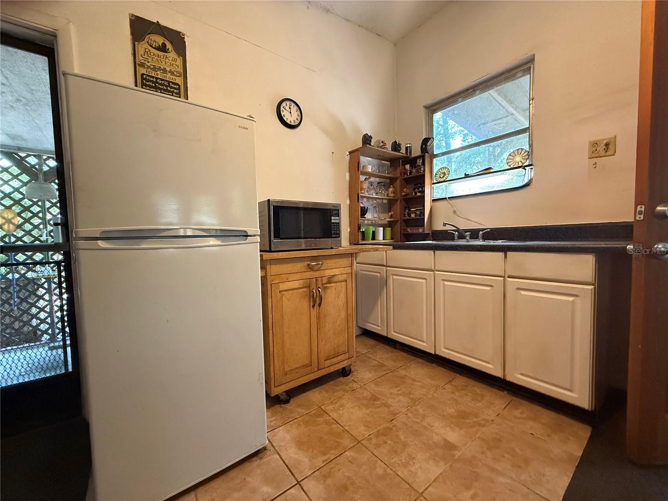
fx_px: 270
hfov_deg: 102.1
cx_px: 334
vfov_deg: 85.7
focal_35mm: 14
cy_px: 250
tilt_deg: -3.7
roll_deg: +1.1
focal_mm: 2.22
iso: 800
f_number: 2.2
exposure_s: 1/60
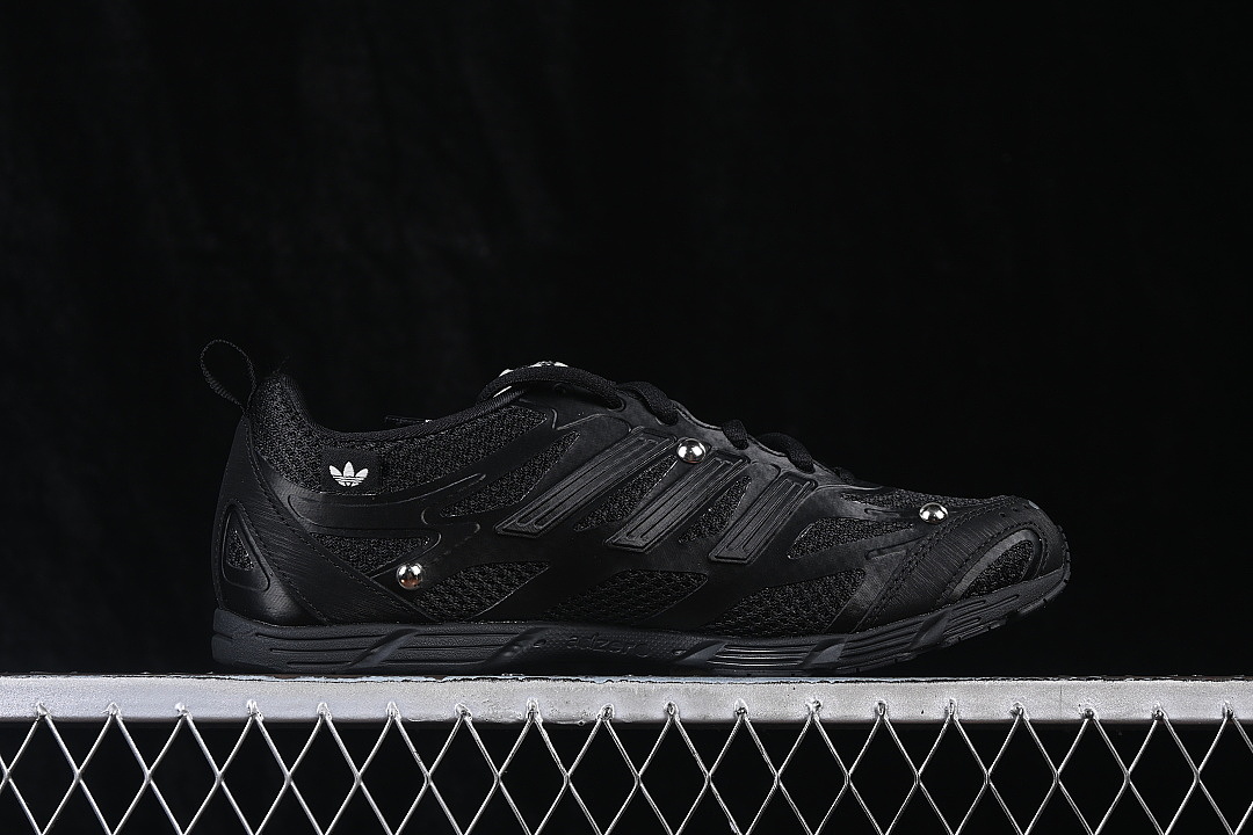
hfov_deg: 27.0
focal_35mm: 75
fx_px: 2610
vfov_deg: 18.2
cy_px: 418
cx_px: 626
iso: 160
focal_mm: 50
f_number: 6.3
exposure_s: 1/60
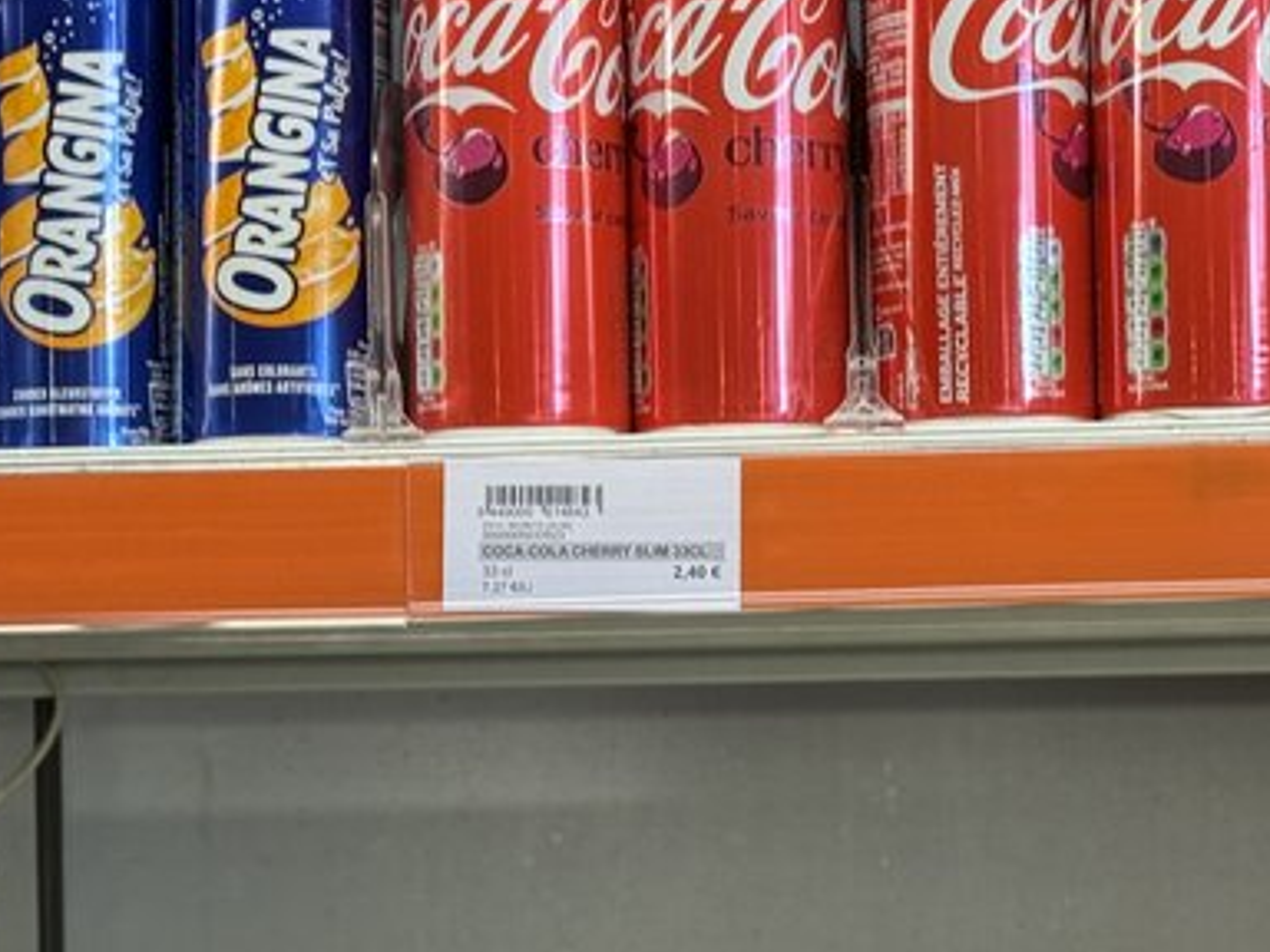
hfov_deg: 15.8
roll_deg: -0.7
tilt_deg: -1.7
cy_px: 635
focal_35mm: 125
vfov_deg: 11.8
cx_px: 655
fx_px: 4586
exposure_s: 1/100
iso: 50
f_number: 1.78
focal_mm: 6.76
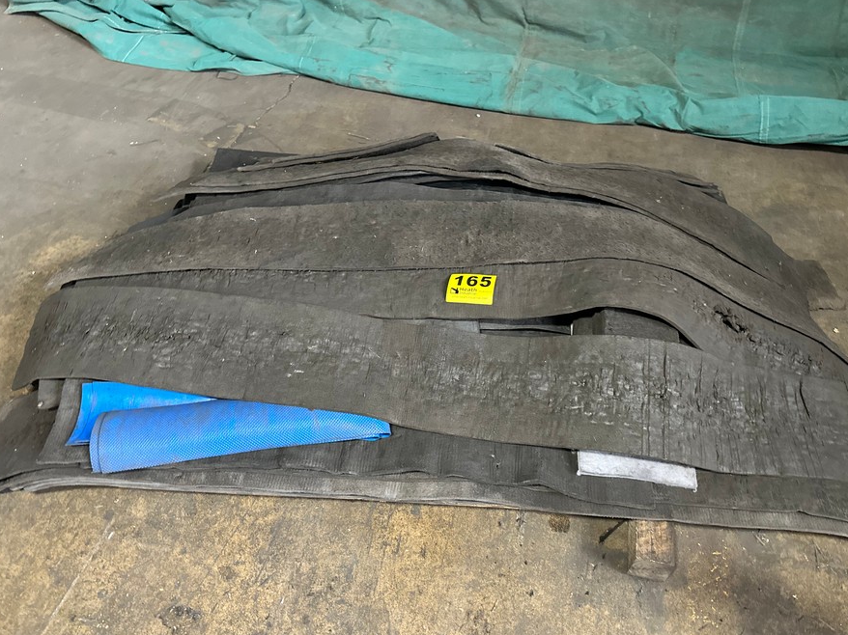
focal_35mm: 28
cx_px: 453
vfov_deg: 49.7
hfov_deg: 63.4
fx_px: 686
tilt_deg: -45.9
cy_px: 329
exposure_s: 1/40
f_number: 1.78
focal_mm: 6.86
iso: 1000
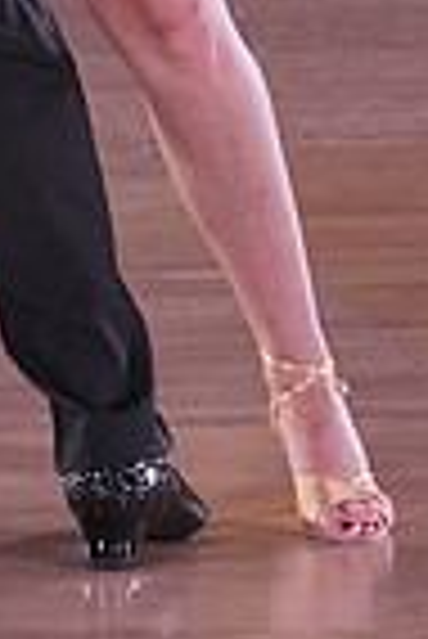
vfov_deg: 5.6
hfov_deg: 3.8
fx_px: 6457
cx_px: -47
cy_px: -500
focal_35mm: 363
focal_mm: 89
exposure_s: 1/400
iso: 1600
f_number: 4
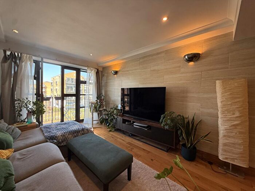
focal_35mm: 14
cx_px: 128
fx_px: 103
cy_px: 96
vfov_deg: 85.7
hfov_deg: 102.1
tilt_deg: -1.0
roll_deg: -1.5
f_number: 2.2
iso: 100
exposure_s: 1/99
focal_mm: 2.22
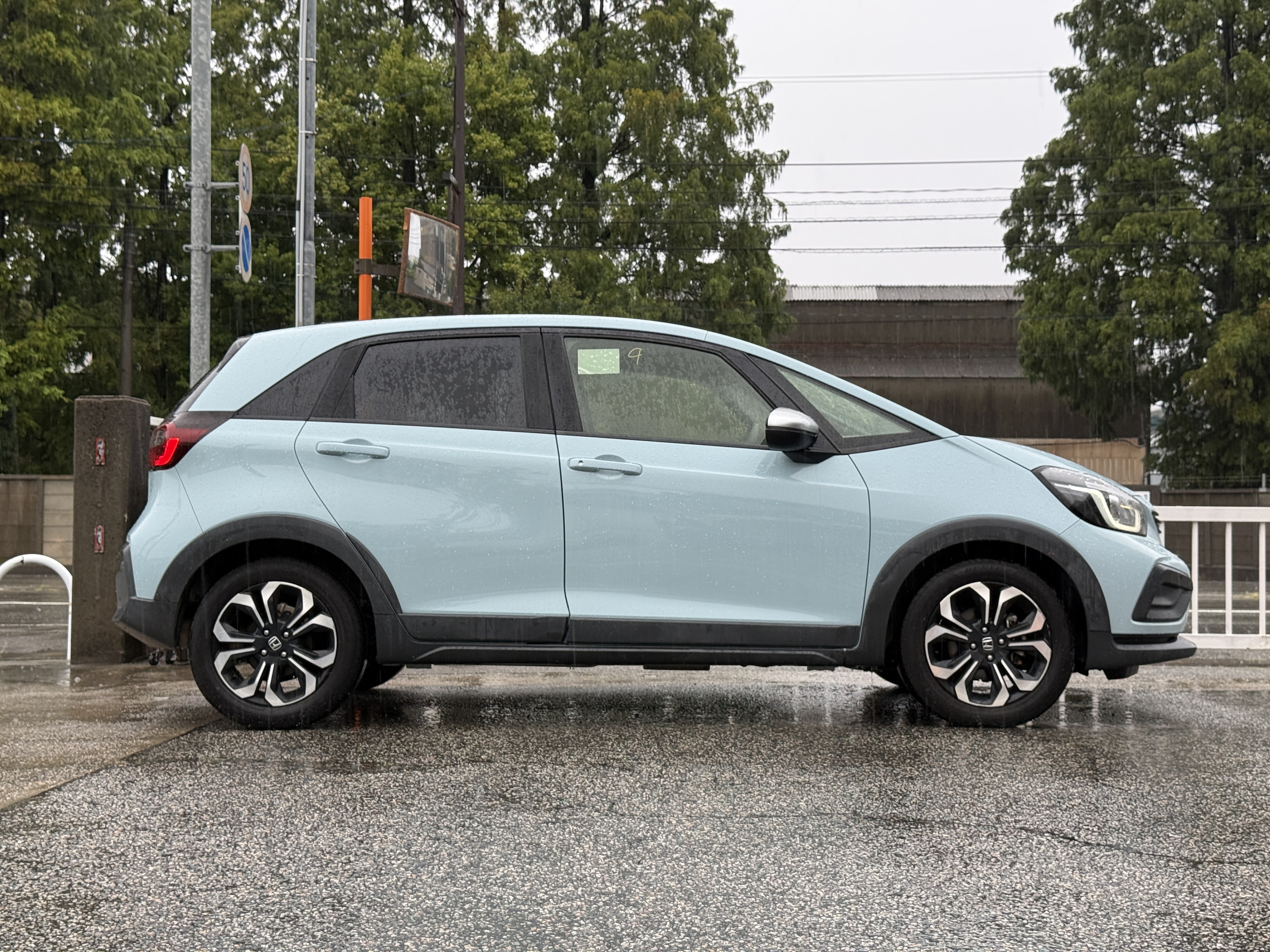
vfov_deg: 30.3
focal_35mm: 48
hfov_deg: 39.7
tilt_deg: +1.7
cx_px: 635
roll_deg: -0.4
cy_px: 476
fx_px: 1761
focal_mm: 6.76
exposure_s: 1/121
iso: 80
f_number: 1.78
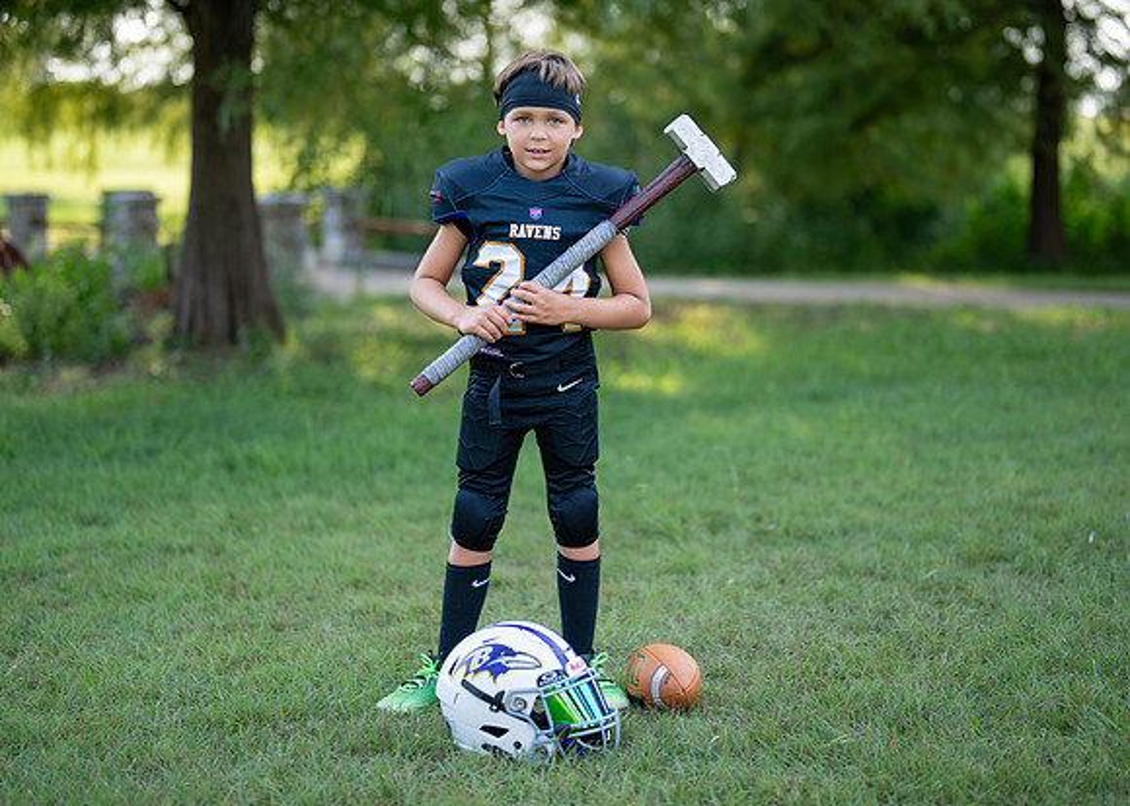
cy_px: 341
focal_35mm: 62
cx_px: 572
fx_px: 1992
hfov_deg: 31.7
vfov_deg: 22.9
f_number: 1.2
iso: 100
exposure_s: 1/1000
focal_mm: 50
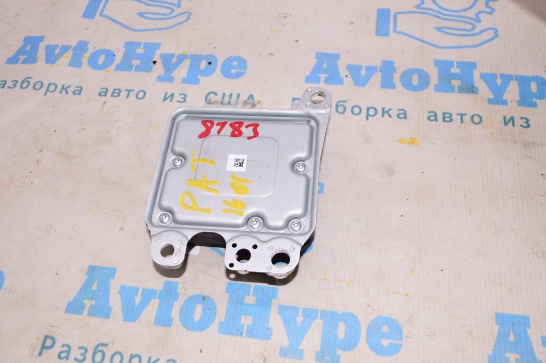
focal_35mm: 36
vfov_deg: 36.8
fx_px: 546
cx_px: 273
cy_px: 182
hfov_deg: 53.2
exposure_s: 1/200
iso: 1600
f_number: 8
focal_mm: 24
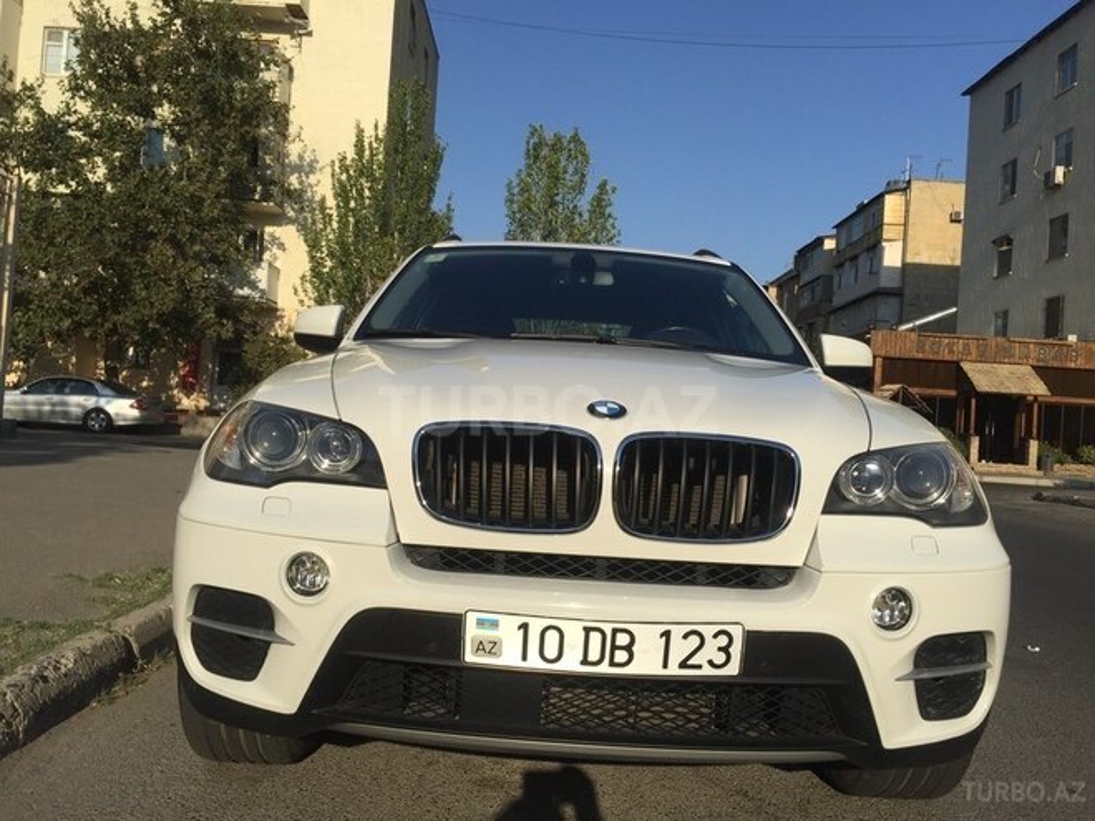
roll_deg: -5.4
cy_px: 410
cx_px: 548
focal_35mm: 29
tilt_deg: +1.1
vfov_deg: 48.2
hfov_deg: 61.7
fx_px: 917
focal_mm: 4.15
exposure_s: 1/3300
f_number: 2.2
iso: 32
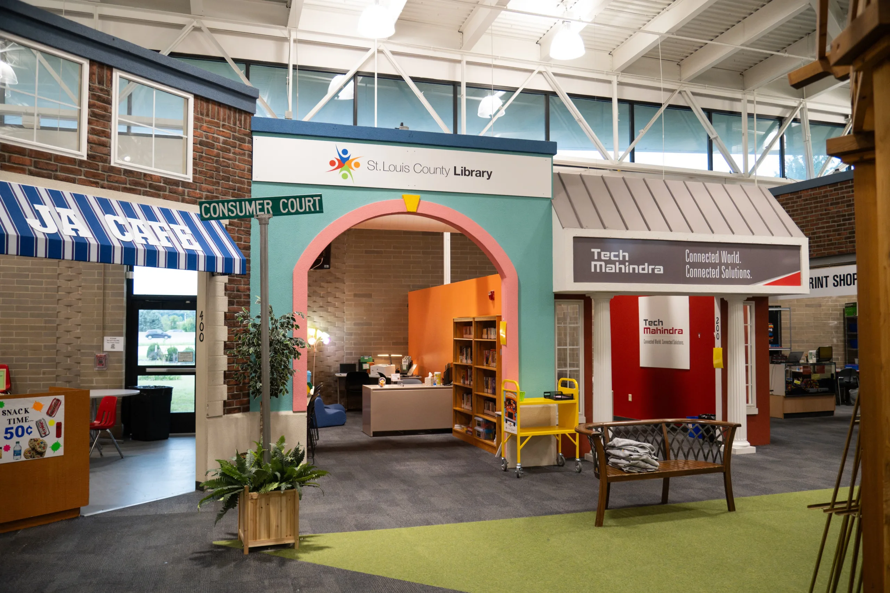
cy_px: 296
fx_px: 704
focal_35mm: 28
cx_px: 445
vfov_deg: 45.7
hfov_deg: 64.6
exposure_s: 1/320
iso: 4000
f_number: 4
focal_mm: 28
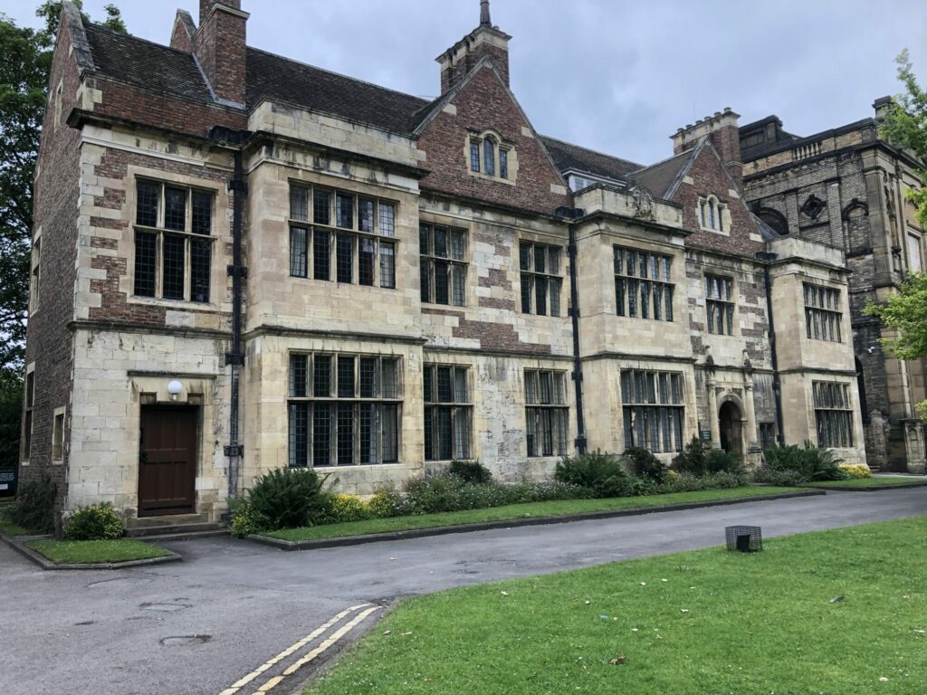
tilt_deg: +7.5
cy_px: 348
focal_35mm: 28
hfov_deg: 63.4
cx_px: 464
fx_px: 750
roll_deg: +1.3
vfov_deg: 49.7
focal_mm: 3.99
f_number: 1.8
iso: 20
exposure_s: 1/282
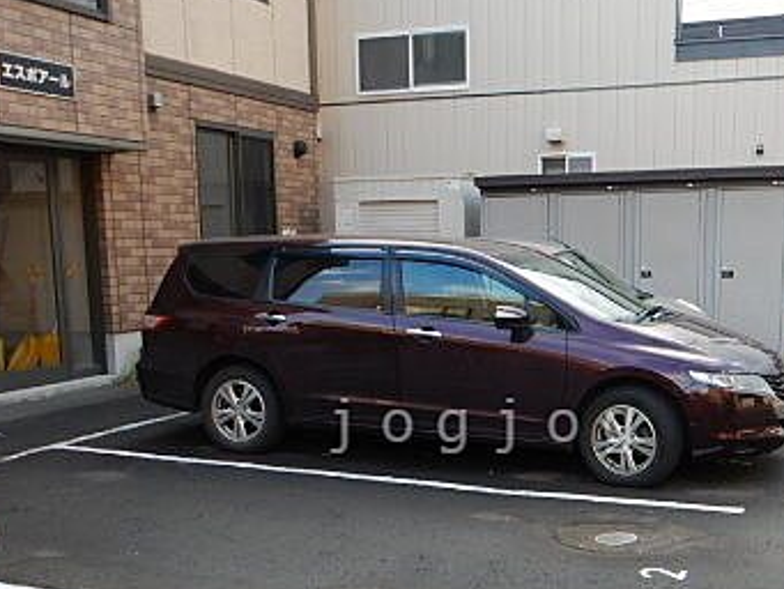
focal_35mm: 45
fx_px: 1020
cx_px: 487
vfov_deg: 31.7
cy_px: 426
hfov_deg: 41.8
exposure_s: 1/200
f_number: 2.8
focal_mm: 4.3
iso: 125
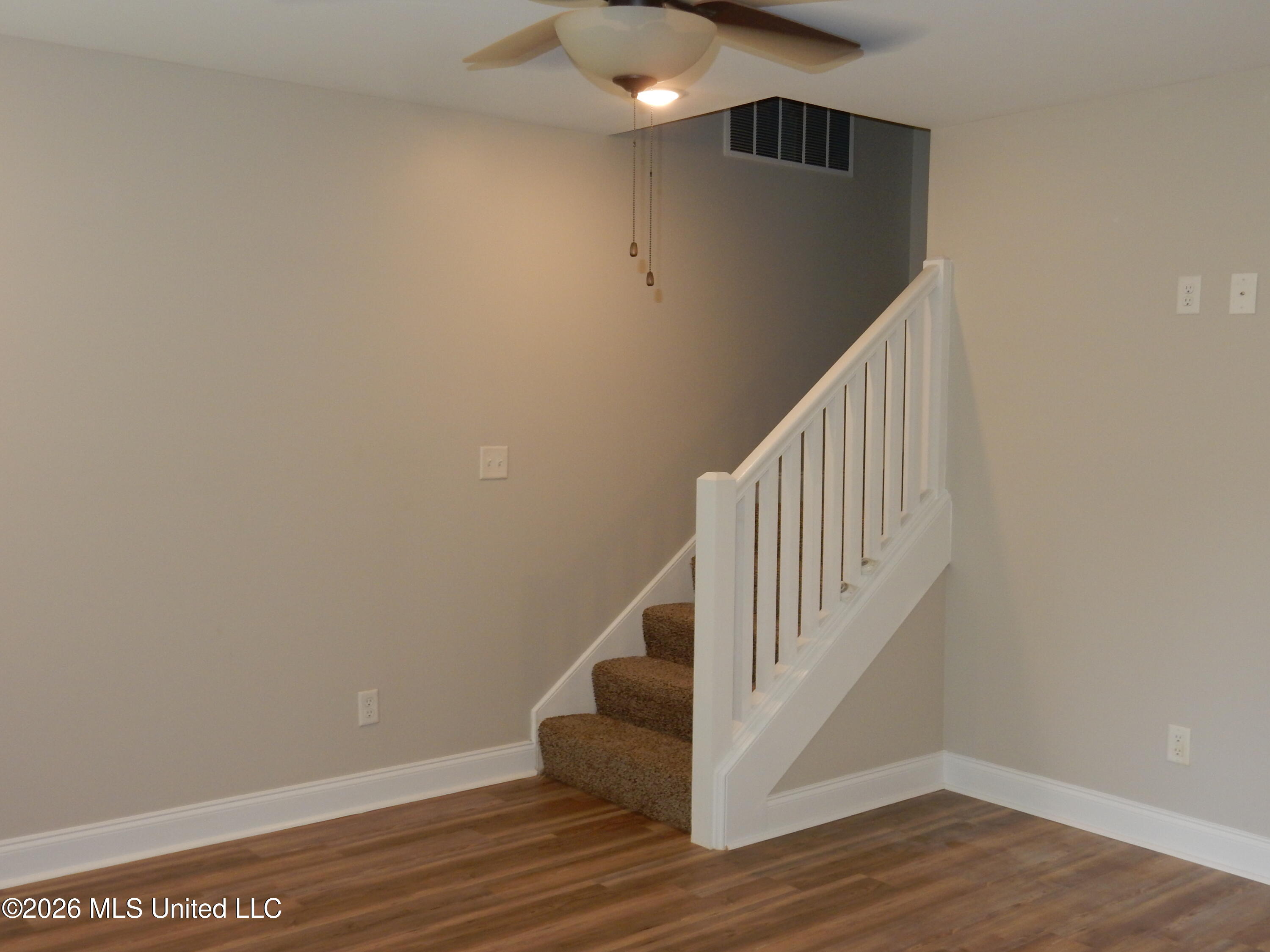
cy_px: 476
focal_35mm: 36
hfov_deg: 51.4
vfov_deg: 39.7
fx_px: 1321
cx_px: 635
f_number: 4
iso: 200
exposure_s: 1/30
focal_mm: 6.4
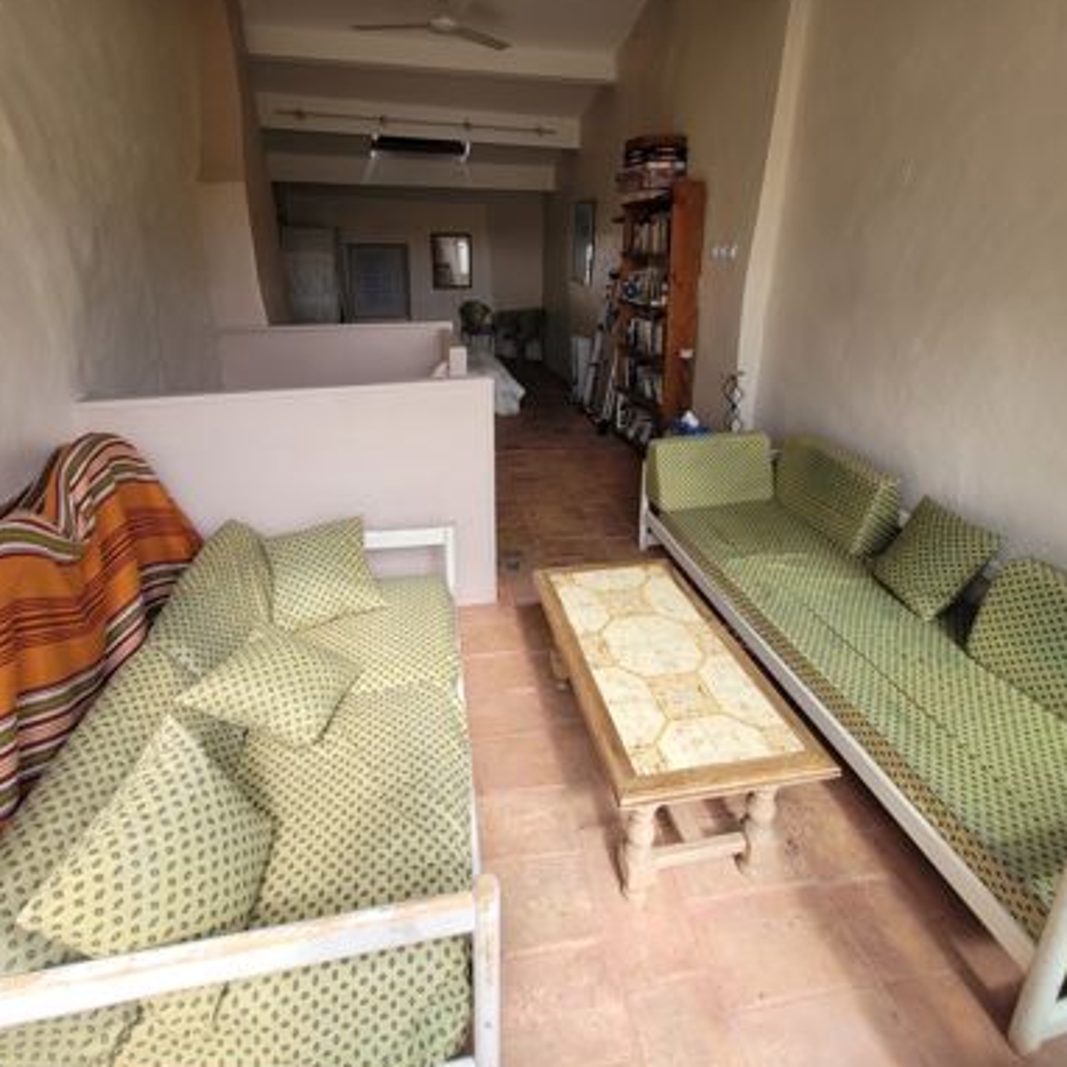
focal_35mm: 16
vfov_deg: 86.0
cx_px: 538
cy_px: 411
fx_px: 558
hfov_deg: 87.4
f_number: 2.2
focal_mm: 1.74
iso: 40
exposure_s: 1/249
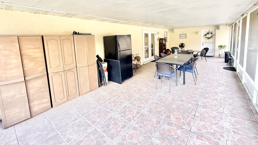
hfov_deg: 99.4
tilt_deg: -6.3
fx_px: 109
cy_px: 51
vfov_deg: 65.7
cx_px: 130
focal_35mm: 16
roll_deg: +2.5
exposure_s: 1/99
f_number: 2.2
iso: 200
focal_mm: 2.22
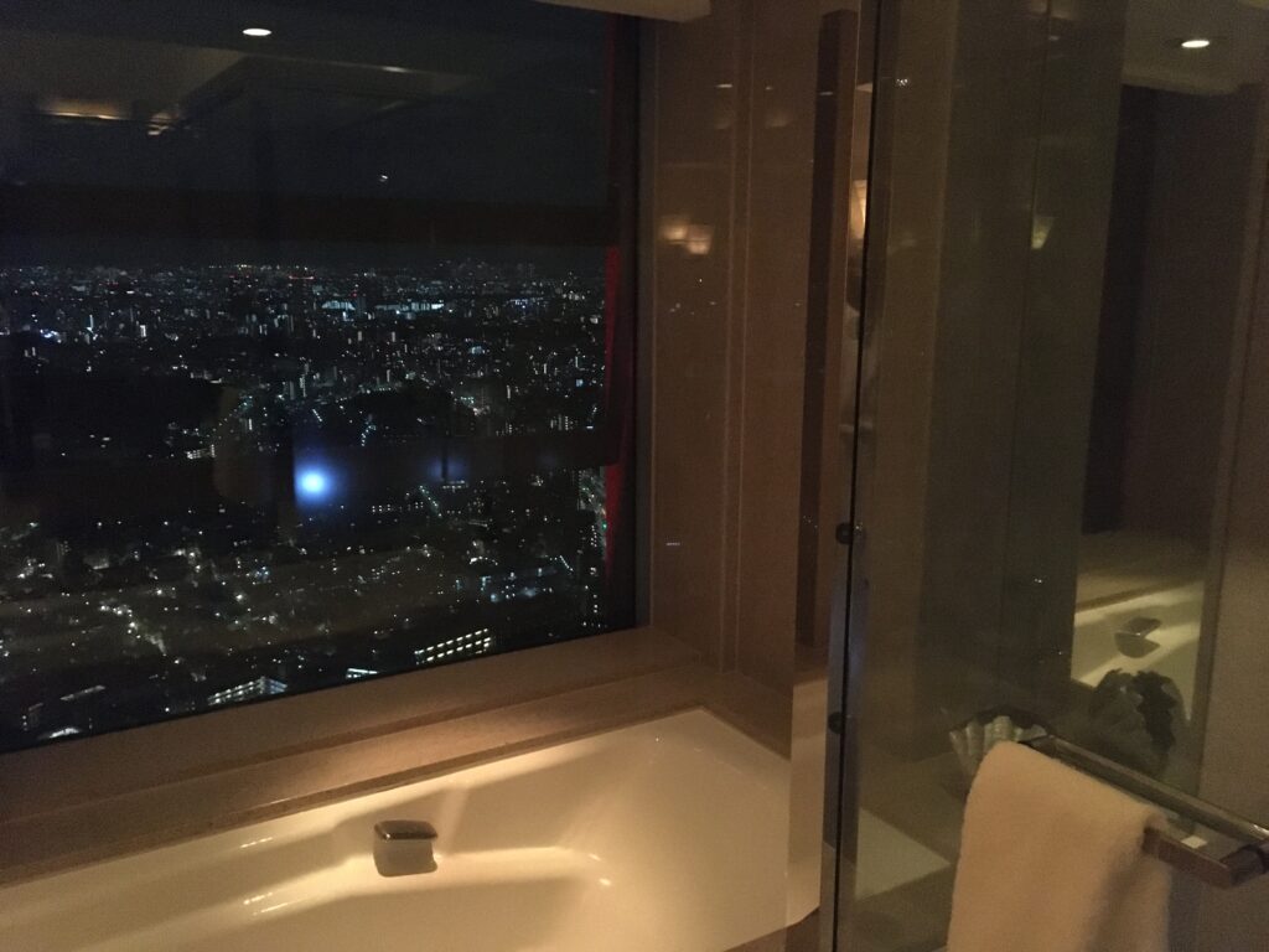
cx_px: 634
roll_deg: -0.2
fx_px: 1063
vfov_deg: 48.2
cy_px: 476
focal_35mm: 29
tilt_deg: -12.0
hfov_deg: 61.7
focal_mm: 4.15
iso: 1250
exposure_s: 1/17
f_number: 2.2
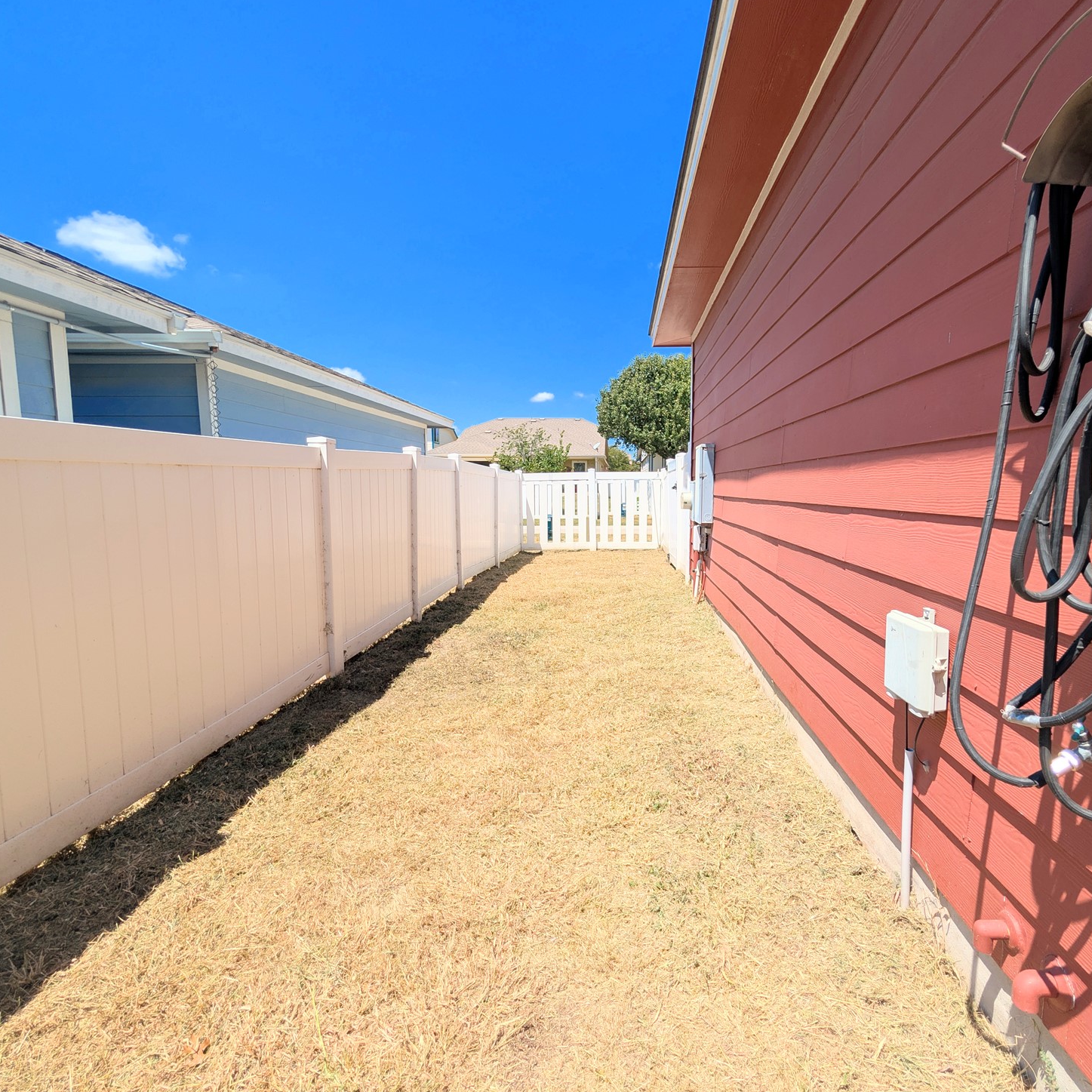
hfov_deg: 90.7
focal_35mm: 15
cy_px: 540
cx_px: 609
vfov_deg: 91.1
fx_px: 535
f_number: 1.7
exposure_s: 1/2967
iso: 51
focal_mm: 2.02
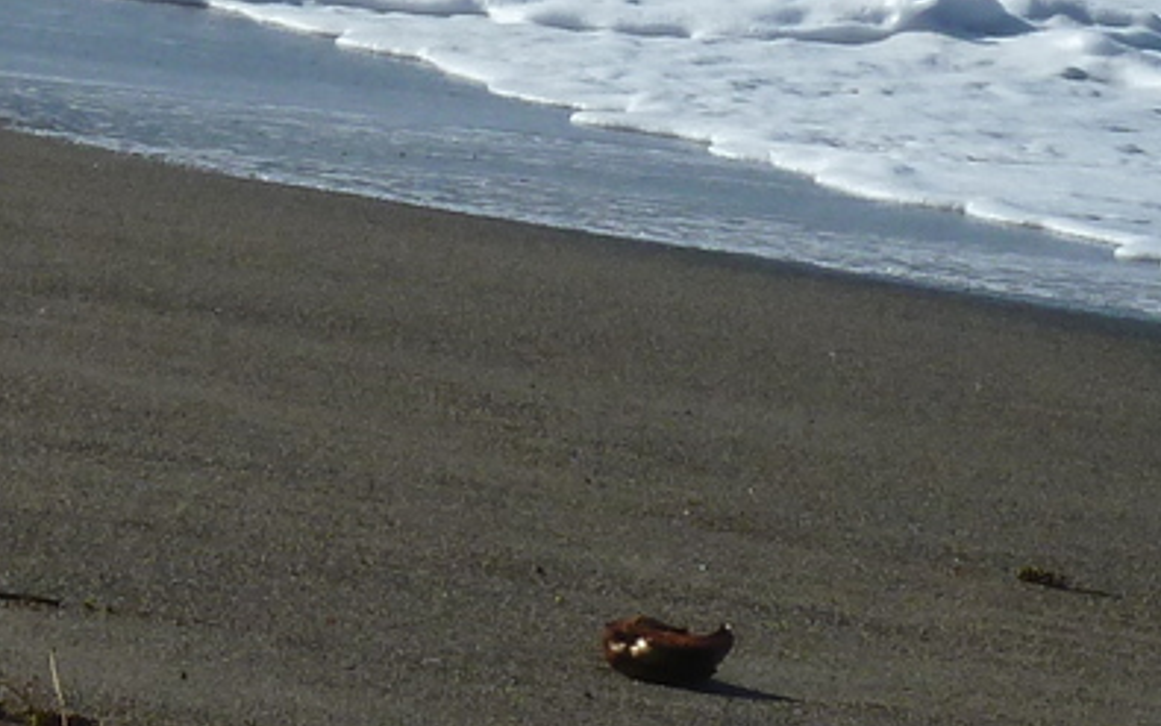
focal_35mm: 447
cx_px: 344
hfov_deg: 4.7
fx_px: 14146
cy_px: -996
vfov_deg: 2.9
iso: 80
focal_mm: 17
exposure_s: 1/800
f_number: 5.6
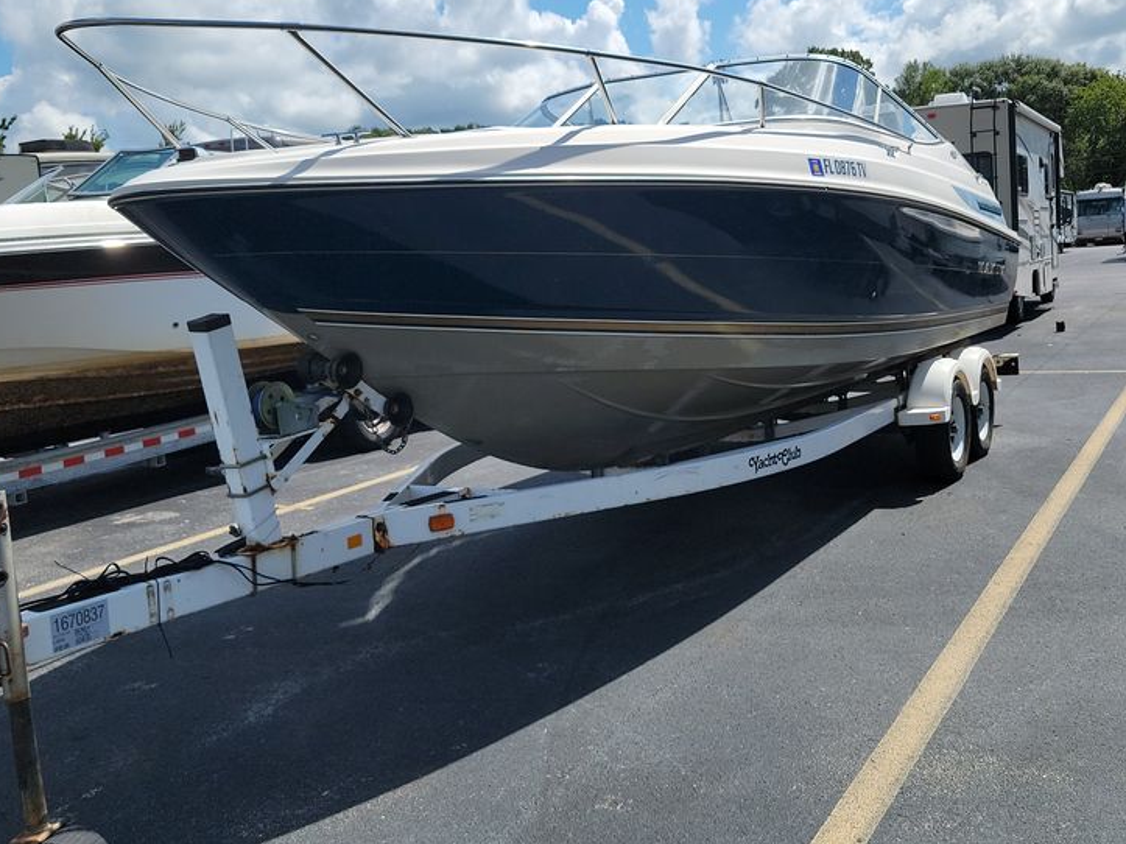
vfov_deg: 41.6
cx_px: 629
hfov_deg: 53.8
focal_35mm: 34
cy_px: 349
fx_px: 1106
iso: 50
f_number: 1.8
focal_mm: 6.7
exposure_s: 1/1261
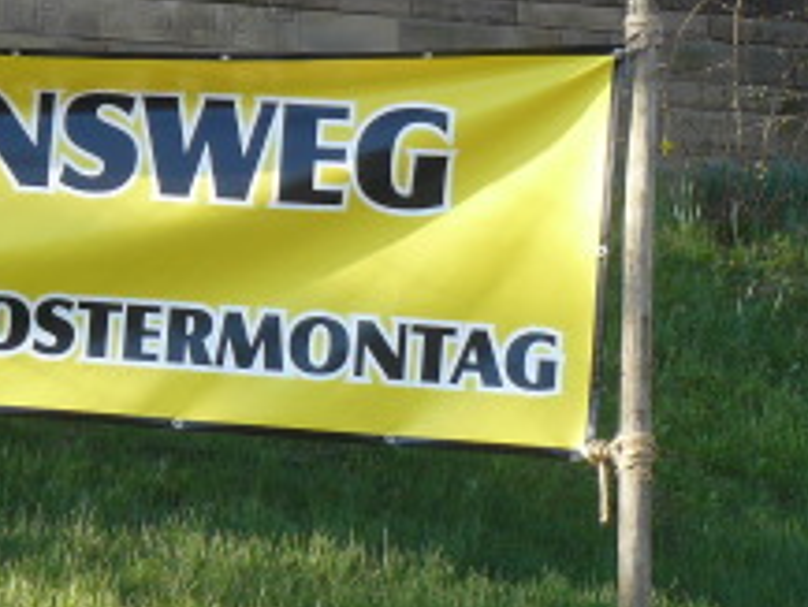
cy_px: 112
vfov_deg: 6.8
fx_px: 5091
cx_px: -223
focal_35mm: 218
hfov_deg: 8.9
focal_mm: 12.4
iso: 100
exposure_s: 1/125
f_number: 4
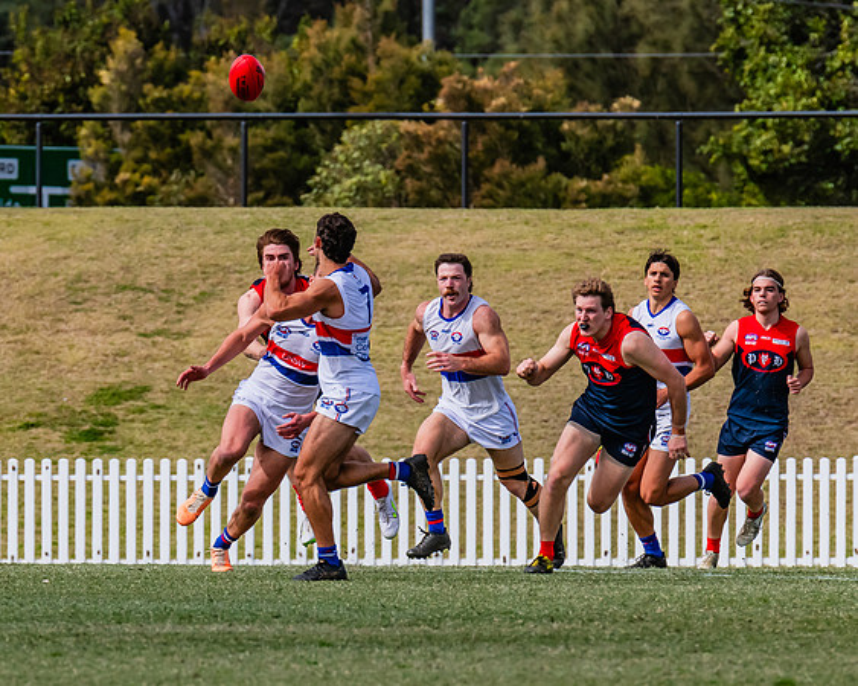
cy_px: 444
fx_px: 18579
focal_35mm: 732
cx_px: 195
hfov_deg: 2.6
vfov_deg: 2.1
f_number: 10
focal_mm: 420
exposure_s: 1/1600
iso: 800
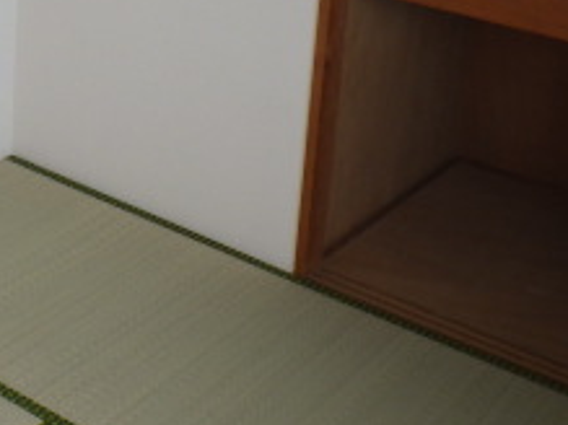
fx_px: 1345
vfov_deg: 16.8
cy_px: -143
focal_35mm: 82
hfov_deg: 22.6
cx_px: -49
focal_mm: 5
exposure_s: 1/60
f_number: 3.5
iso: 125
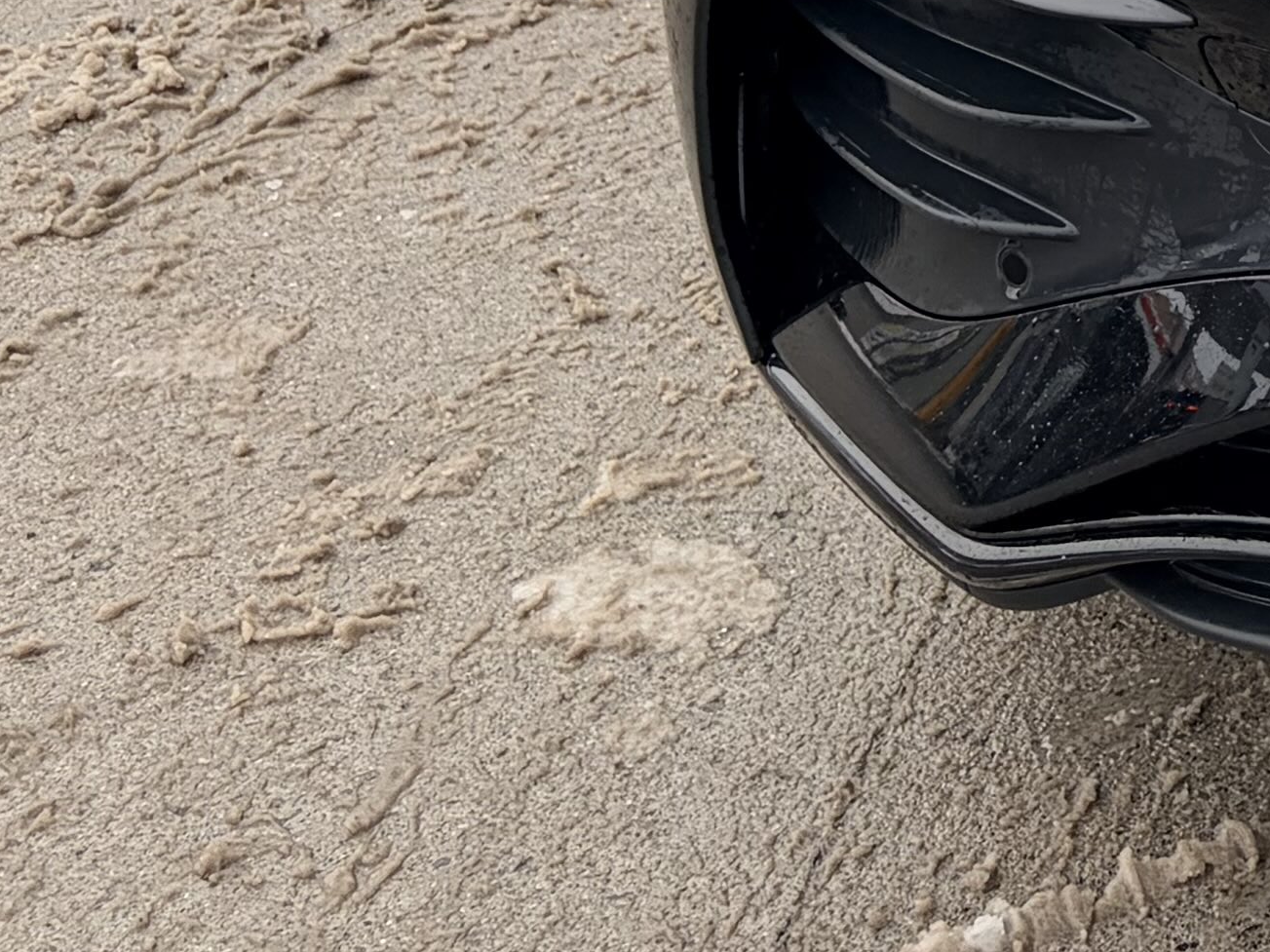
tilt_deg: -15.2
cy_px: -733
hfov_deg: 14.7
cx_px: 2406
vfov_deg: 12.0
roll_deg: +1.0
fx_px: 4182
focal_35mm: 114
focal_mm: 5.96
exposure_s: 1/635
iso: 50
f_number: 1.6
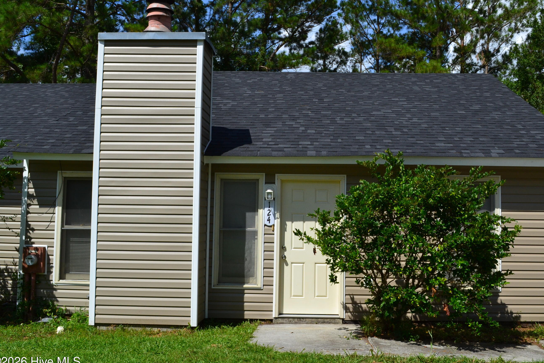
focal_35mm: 38
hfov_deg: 50.6
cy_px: 172
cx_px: 304
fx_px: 574
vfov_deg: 35.0
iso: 320
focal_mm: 22
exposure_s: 1/500
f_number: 11
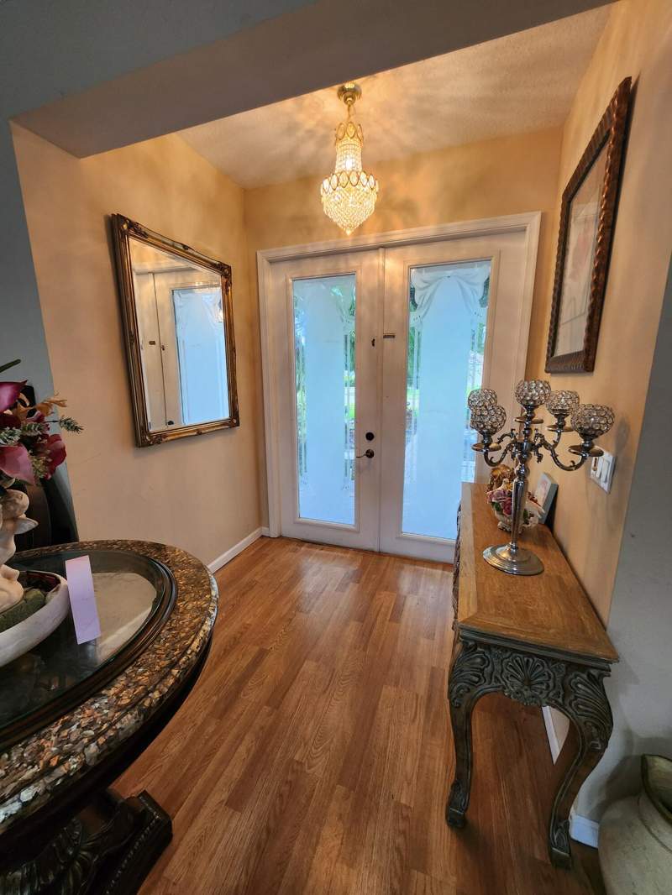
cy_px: 448
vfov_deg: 106.2
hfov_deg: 89.9
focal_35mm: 13
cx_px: 336
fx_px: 336
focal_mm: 1.74
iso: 100
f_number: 2.2
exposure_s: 1/60
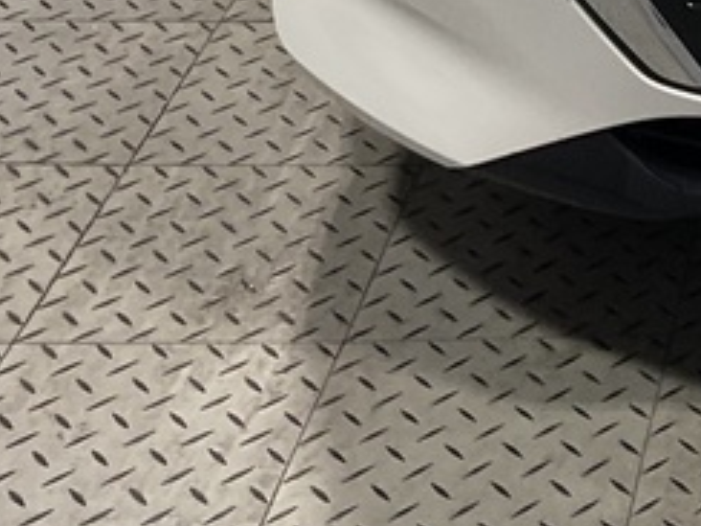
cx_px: 1123
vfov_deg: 12.0
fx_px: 2309
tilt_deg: -20.7
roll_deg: -1.8
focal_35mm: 114
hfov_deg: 15.6
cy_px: -391
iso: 50
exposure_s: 1/120
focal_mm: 3
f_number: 1.8
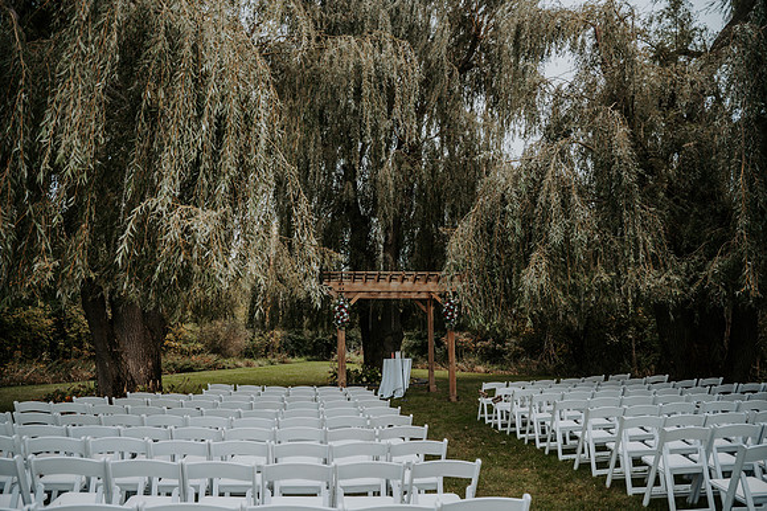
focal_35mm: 24
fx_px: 518
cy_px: 256
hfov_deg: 73.0
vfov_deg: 52.5
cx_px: 384
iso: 200
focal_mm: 24
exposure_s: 1/1000
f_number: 2.8
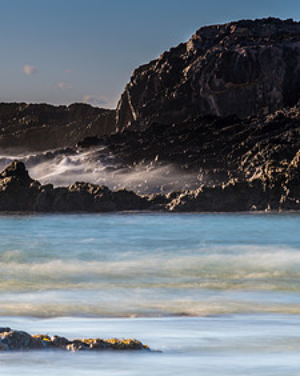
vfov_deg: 8.3
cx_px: -63
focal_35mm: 232
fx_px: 2579
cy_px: 219
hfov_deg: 6.6
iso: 31
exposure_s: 5
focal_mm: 120
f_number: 8
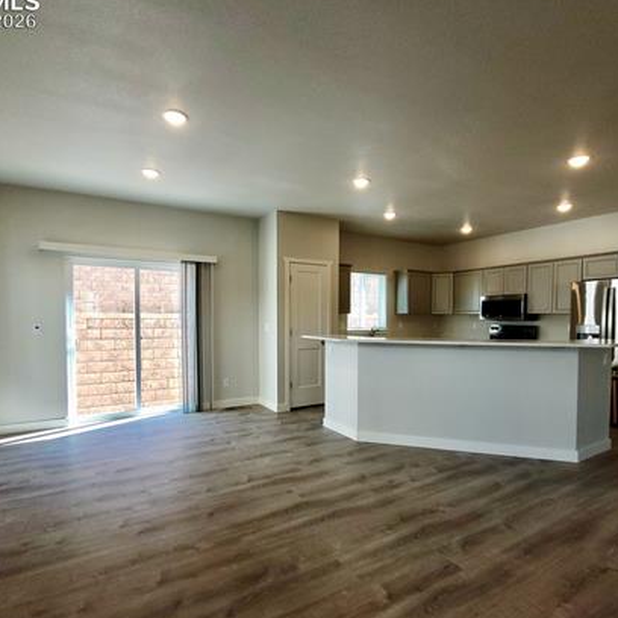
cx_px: 335
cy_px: 339
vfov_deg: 80.5
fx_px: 364
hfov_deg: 80.6
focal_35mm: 18
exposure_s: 1/120
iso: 80
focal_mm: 1.74
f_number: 2.2
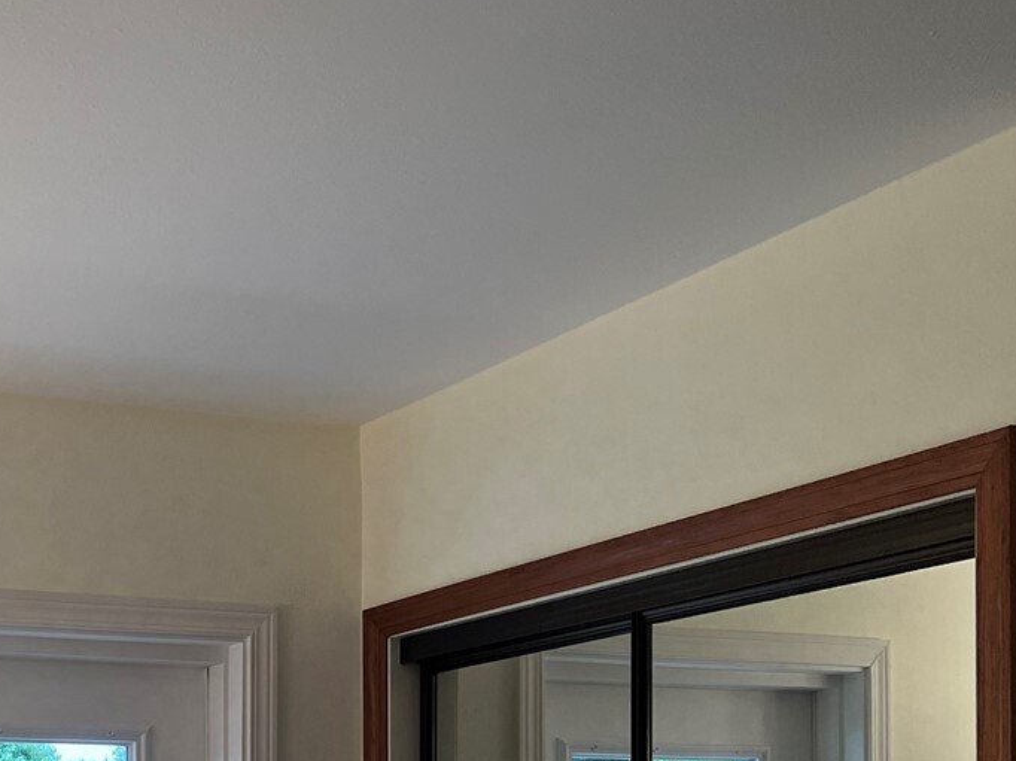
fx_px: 1790
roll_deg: +0.2
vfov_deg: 22.4
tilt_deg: +0.0
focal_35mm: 61
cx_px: 37
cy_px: 873
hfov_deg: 29.9
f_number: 1.5
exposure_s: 1/120
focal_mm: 5.7
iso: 80
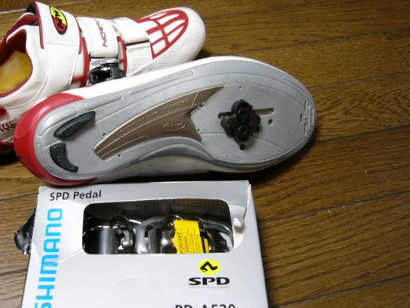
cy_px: 142
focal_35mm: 43
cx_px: 161
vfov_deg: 33.6
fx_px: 509
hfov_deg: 43.6
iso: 200
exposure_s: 1/8
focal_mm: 5.8
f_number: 2.8
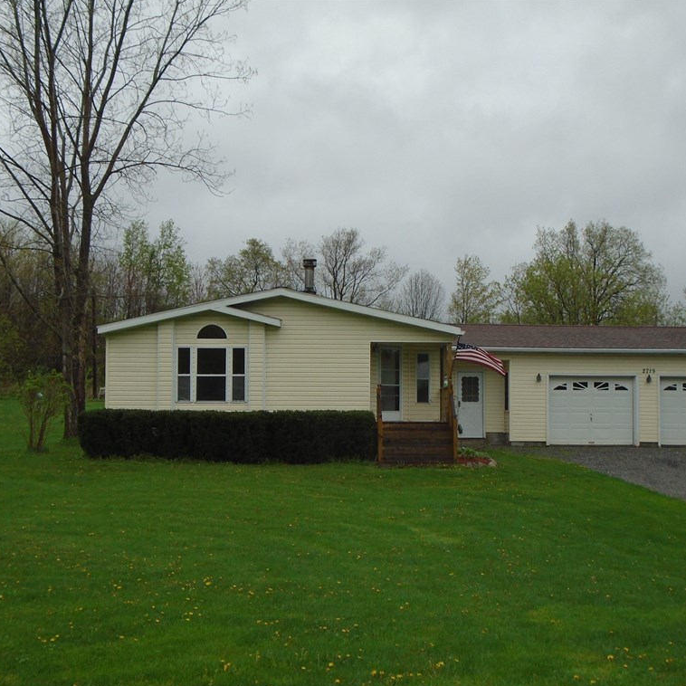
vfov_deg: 39.2
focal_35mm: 43
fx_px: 964
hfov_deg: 39.1
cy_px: 343
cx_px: 381
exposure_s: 1/160
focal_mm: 6.4
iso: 100
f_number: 9.5
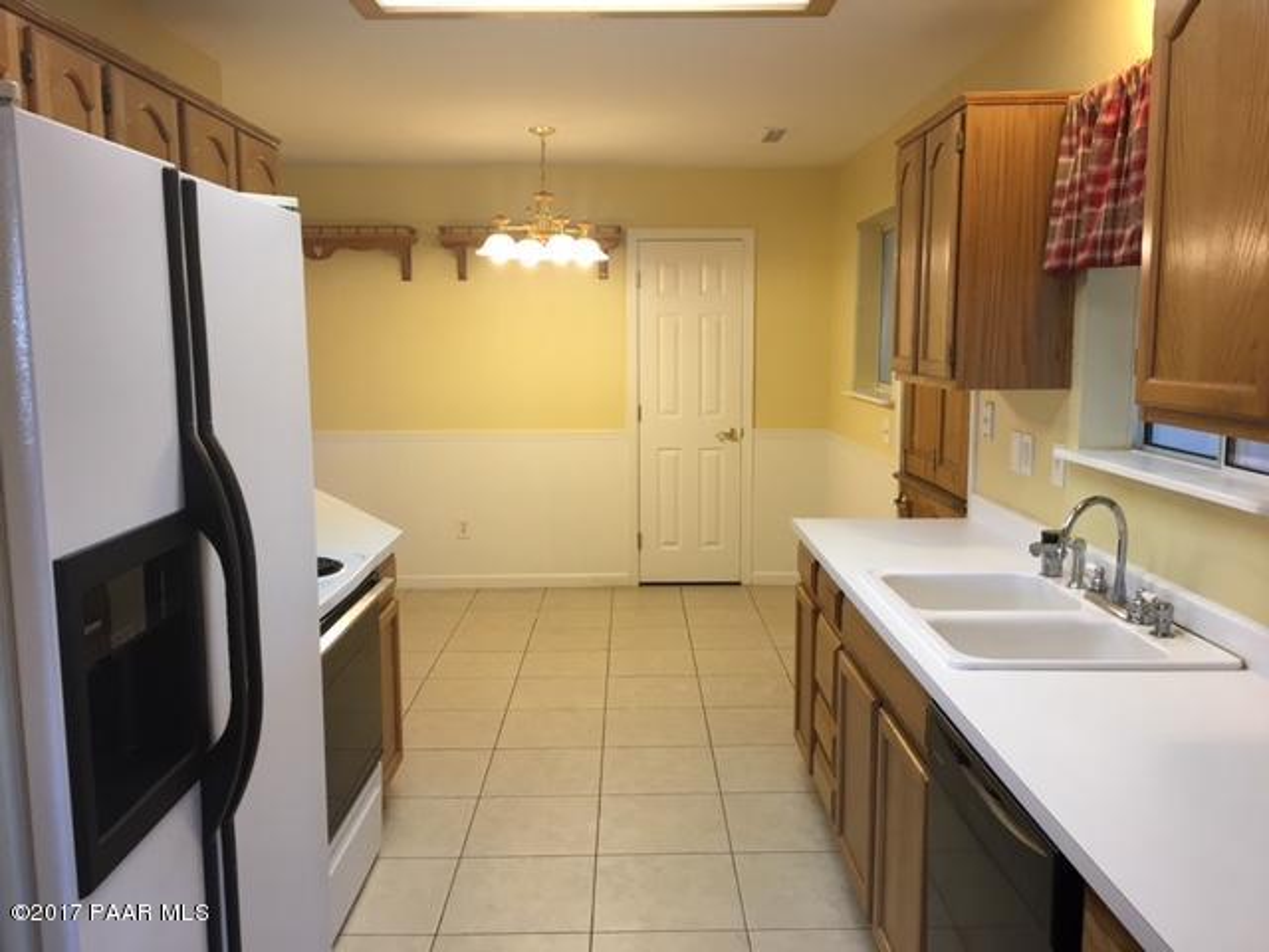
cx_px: 634
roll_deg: +0.2
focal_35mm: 29
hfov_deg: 61.7
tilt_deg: -7.6
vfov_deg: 48.2
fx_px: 1063
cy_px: 476
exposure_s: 1/30
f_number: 2.2
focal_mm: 4.15
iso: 64
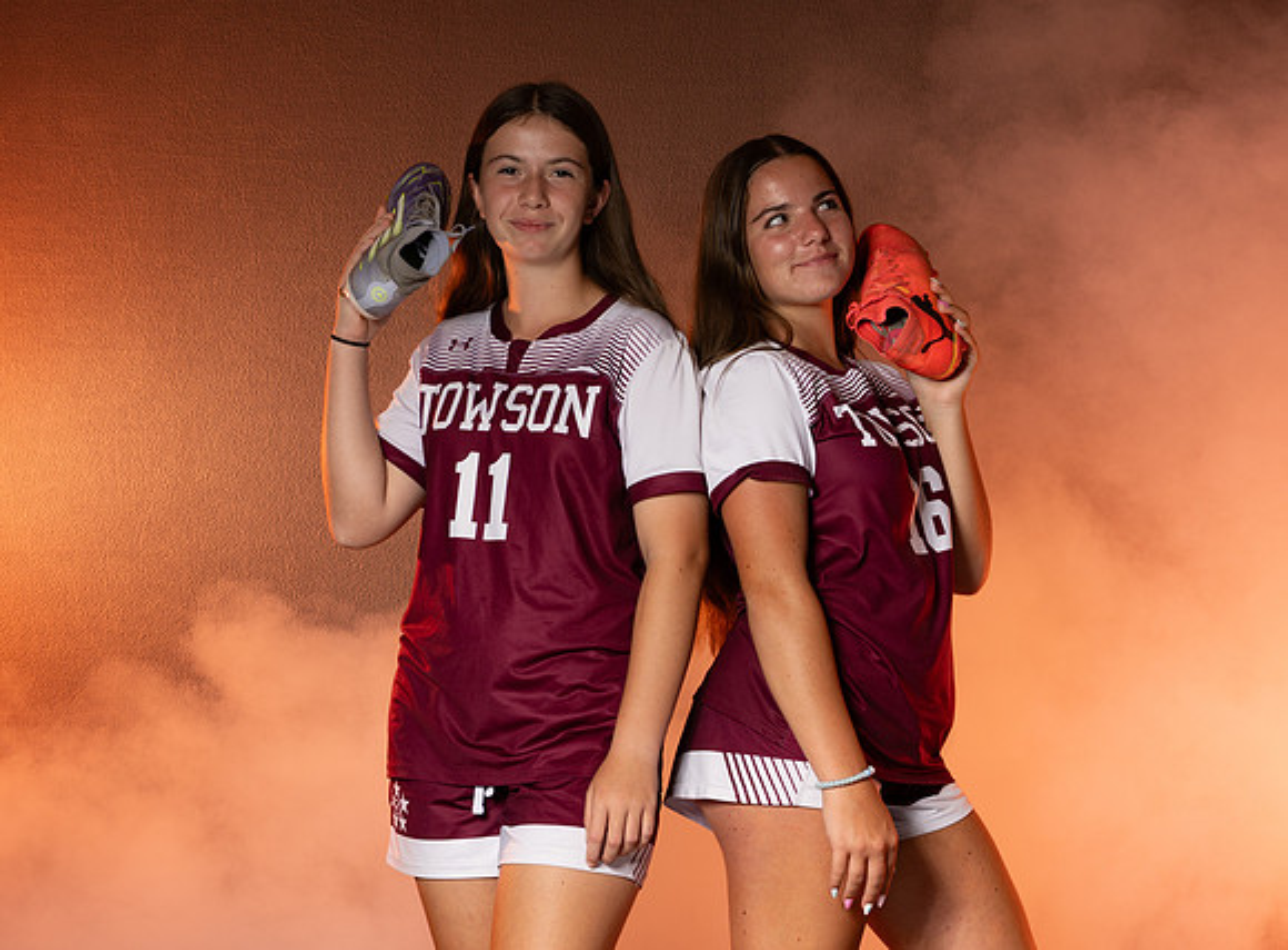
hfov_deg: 16.9
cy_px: 406
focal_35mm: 117
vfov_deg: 12.5
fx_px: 4342
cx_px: 519
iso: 80
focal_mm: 65
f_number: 8
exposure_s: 1/200
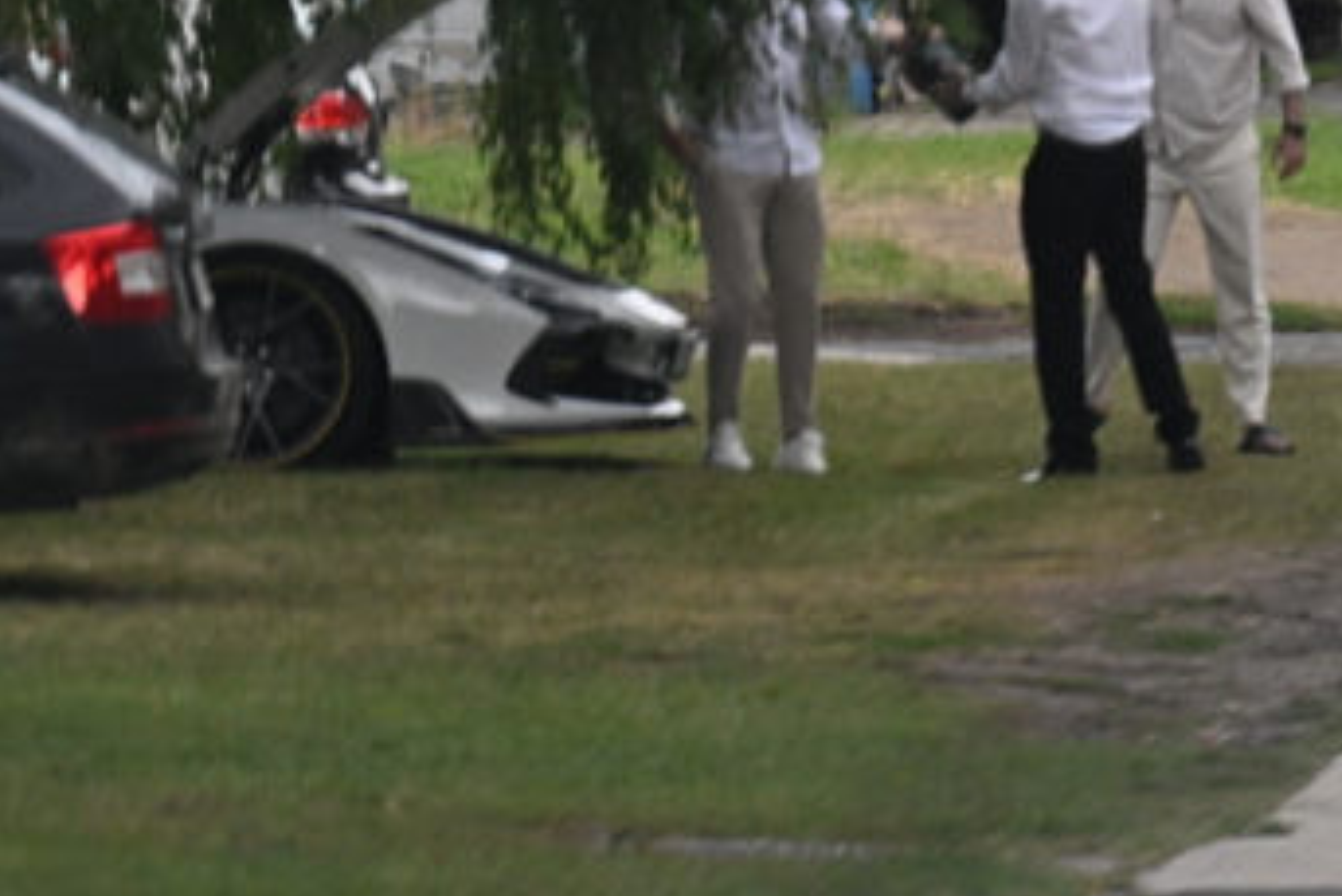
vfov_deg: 2.3
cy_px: 168
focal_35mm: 603
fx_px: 22487
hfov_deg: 3.4
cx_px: 1096
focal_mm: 200
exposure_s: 1/6400
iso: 2500
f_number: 4.5
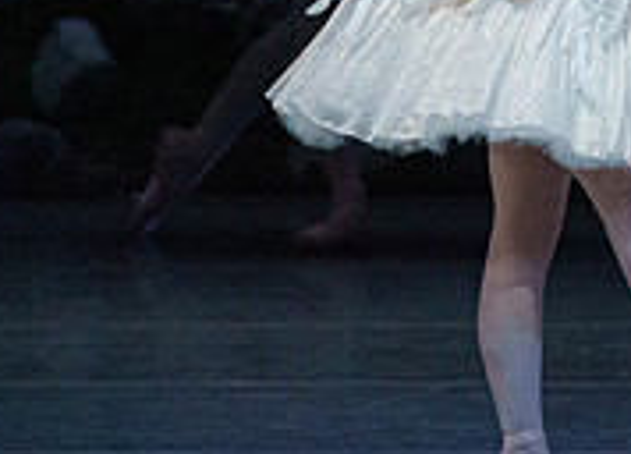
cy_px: -62
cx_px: 802
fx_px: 24051
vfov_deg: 1.1
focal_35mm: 1339
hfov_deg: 1.5
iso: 8000
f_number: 5.6
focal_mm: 382
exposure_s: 1/250
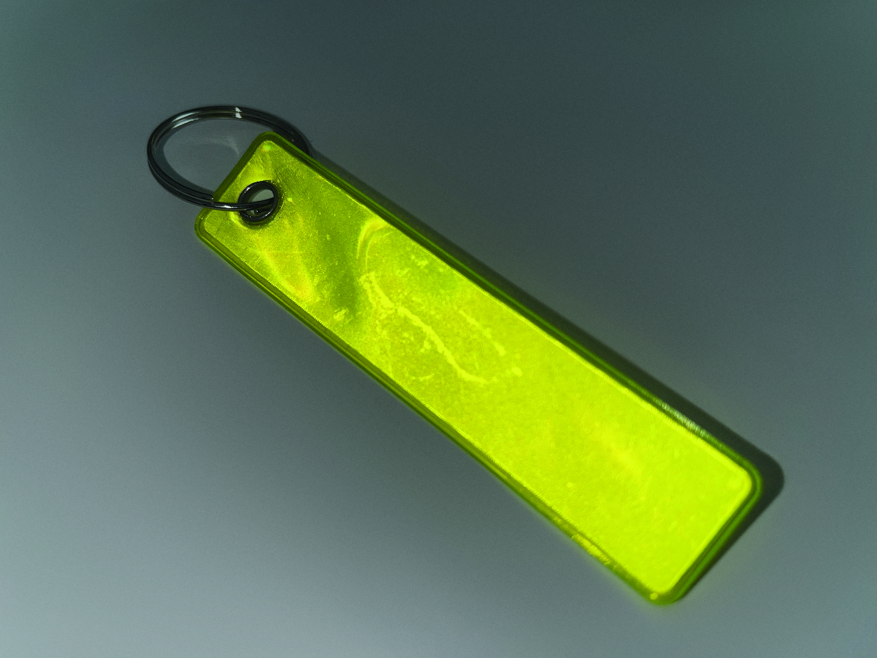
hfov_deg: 67.3
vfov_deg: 53.1
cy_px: 329
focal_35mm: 26
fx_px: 659
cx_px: 438
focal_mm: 5.1
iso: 50
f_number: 1.6
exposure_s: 1/82
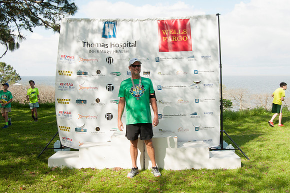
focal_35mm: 34
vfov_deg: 38.3
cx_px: 145
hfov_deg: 55.2
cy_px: 96
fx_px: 278
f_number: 9
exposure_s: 1/320
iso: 250
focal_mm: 23
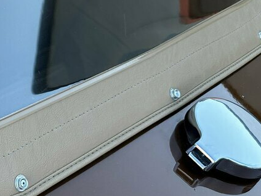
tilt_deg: -34.6
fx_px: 513
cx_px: -100
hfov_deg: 24.1
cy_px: -4
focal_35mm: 68
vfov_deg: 20.8
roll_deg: -8.5
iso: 80
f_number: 1.78
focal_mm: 6.86
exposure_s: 1/419
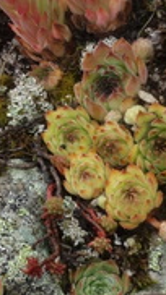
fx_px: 1012
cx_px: -78
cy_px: 76
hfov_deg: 9.1
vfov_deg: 16.6
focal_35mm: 129
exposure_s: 1/100
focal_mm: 10.4
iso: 125
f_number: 4.5
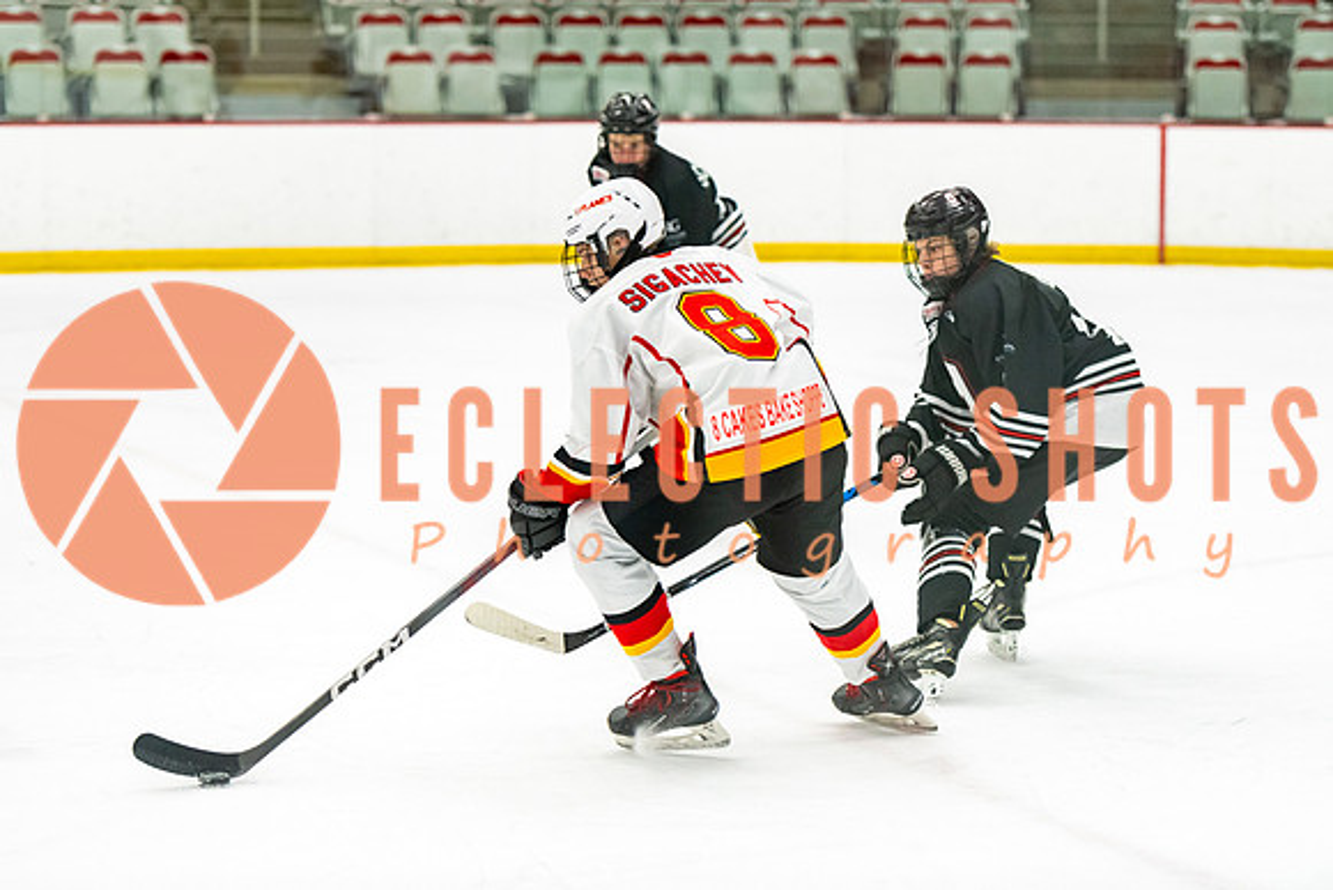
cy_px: 414
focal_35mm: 115
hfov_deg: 17.8
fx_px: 4245
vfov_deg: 12.0
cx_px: 712
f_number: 2.8
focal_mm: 105
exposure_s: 1/640
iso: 3200
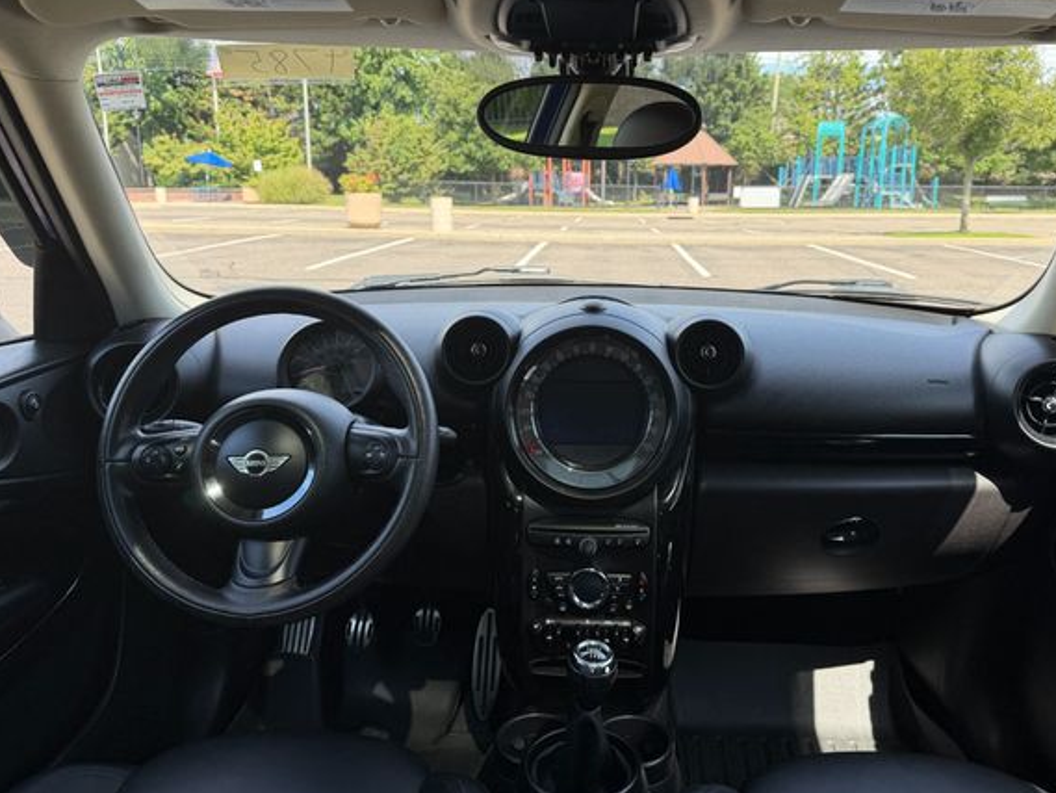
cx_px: 588
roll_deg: -0.1
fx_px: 824
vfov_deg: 51.3
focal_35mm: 27
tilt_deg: -14.0
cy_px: 364
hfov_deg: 65.1
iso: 80
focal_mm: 6.76
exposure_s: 1/715
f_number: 1.78
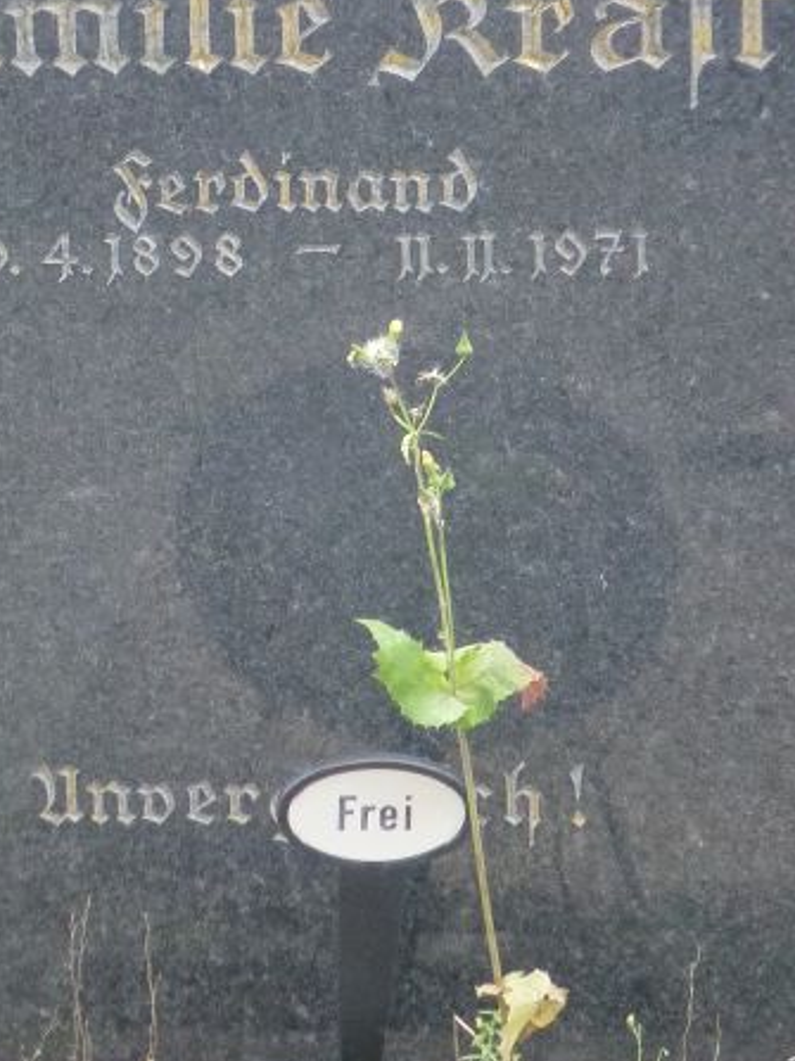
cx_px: 304
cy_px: 333
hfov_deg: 8.9
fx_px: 5116
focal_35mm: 167
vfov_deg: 11.8
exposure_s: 1/100
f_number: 5
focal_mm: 12.5
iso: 800
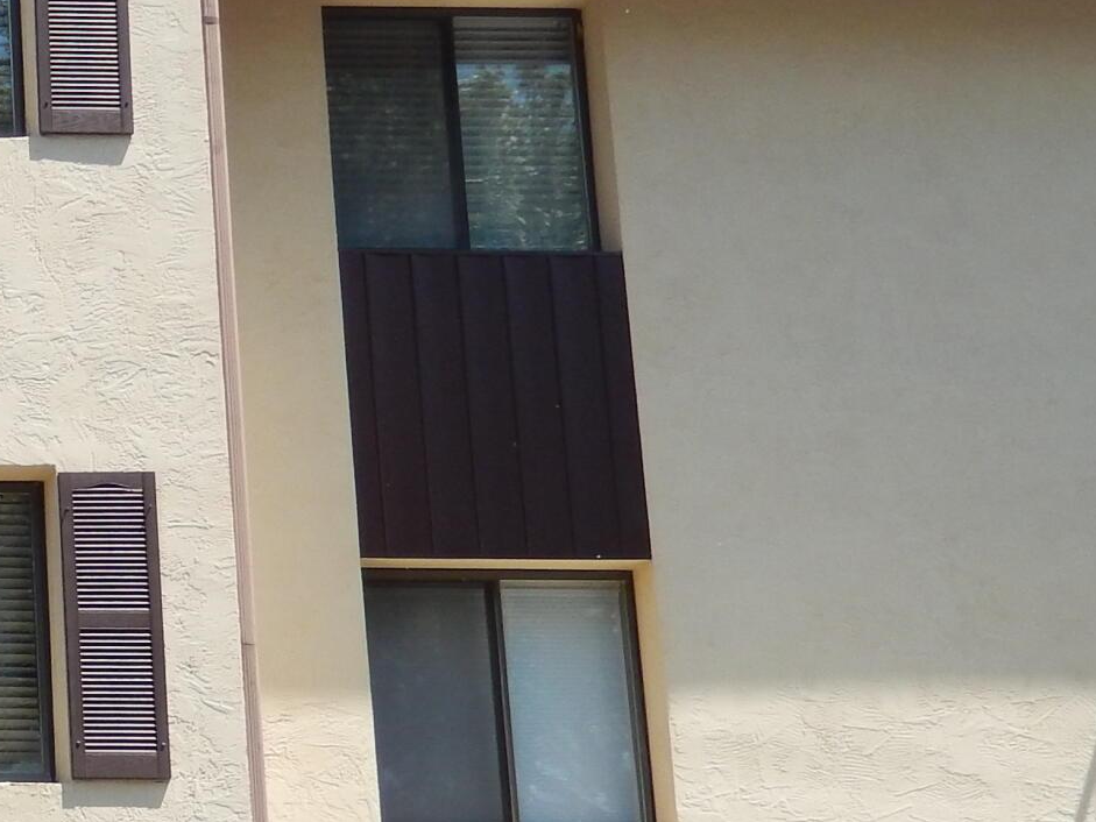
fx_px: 3230
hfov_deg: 17.2
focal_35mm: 102
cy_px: 646
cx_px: -598
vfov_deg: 14.4
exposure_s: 1/640
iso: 125
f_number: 3.8
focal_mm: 5.7
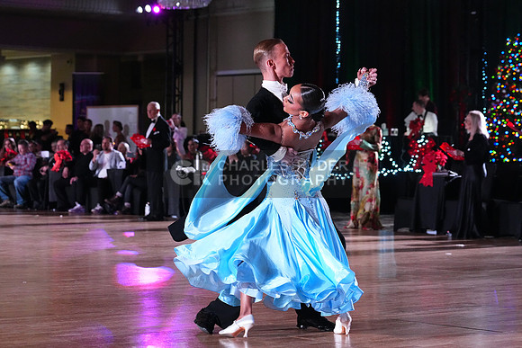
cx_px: 261
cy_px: 174
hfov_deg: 19.6
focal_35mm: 104
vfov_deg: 13.2
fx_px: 1508
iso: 10000
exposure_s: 1/400
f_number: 5.6
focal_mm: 104
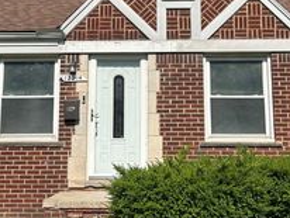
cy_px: 47
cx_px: 148
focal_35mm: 63
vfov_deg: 23.0
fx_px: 528
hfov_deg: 30.7
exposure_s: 1/5076
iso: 50
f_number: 1.5
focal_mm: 5.7
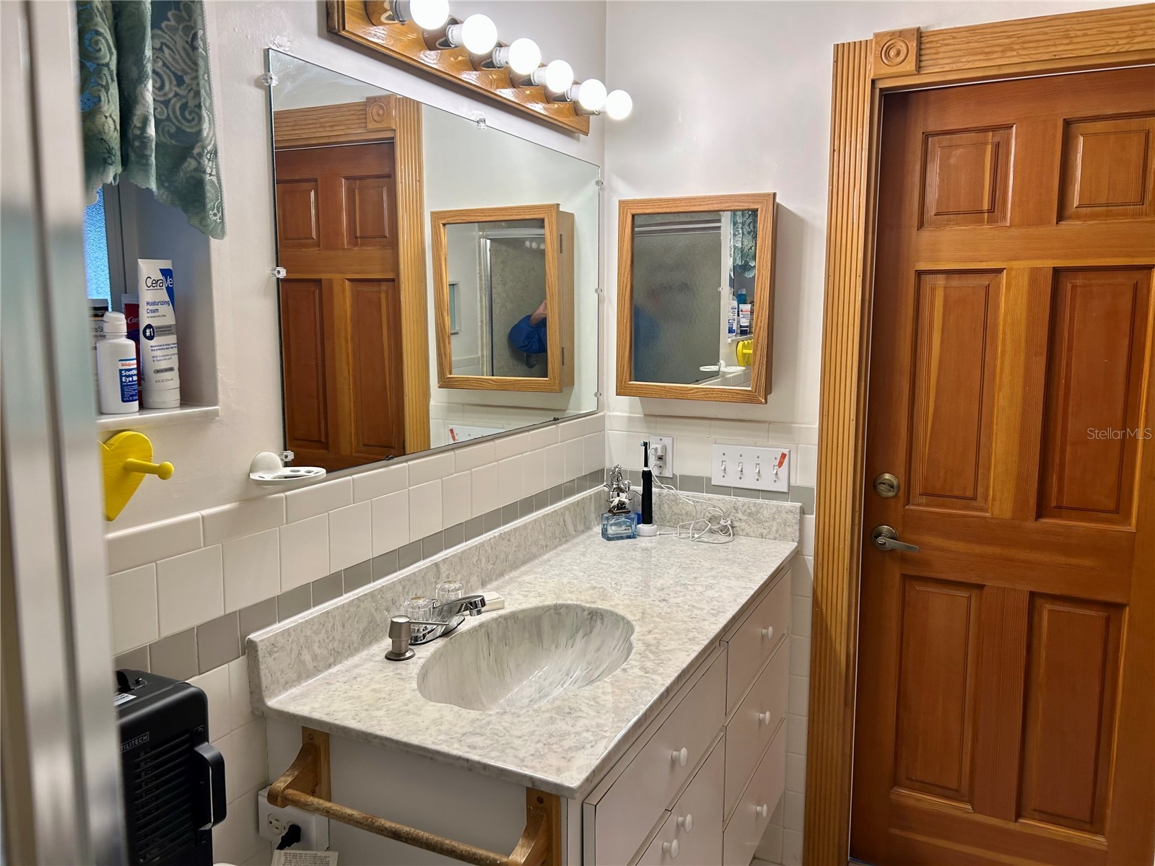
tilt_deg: -7.3
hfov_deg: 67.3
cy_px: 433
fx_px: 868
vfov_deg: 53.1
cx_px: 578
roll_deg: +0.0
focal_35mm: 26
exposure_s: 1/120
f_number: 1.5
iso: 50
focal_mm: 5.7
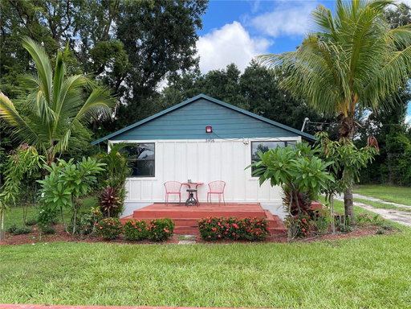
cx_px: 206
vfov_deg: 53.1
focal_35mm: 26
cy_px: 154
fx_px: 309
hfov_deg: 67.3
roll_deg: +0.2
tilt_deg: +5.1
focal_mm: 4.2
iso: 50
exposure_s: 1/1159
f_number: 1.6
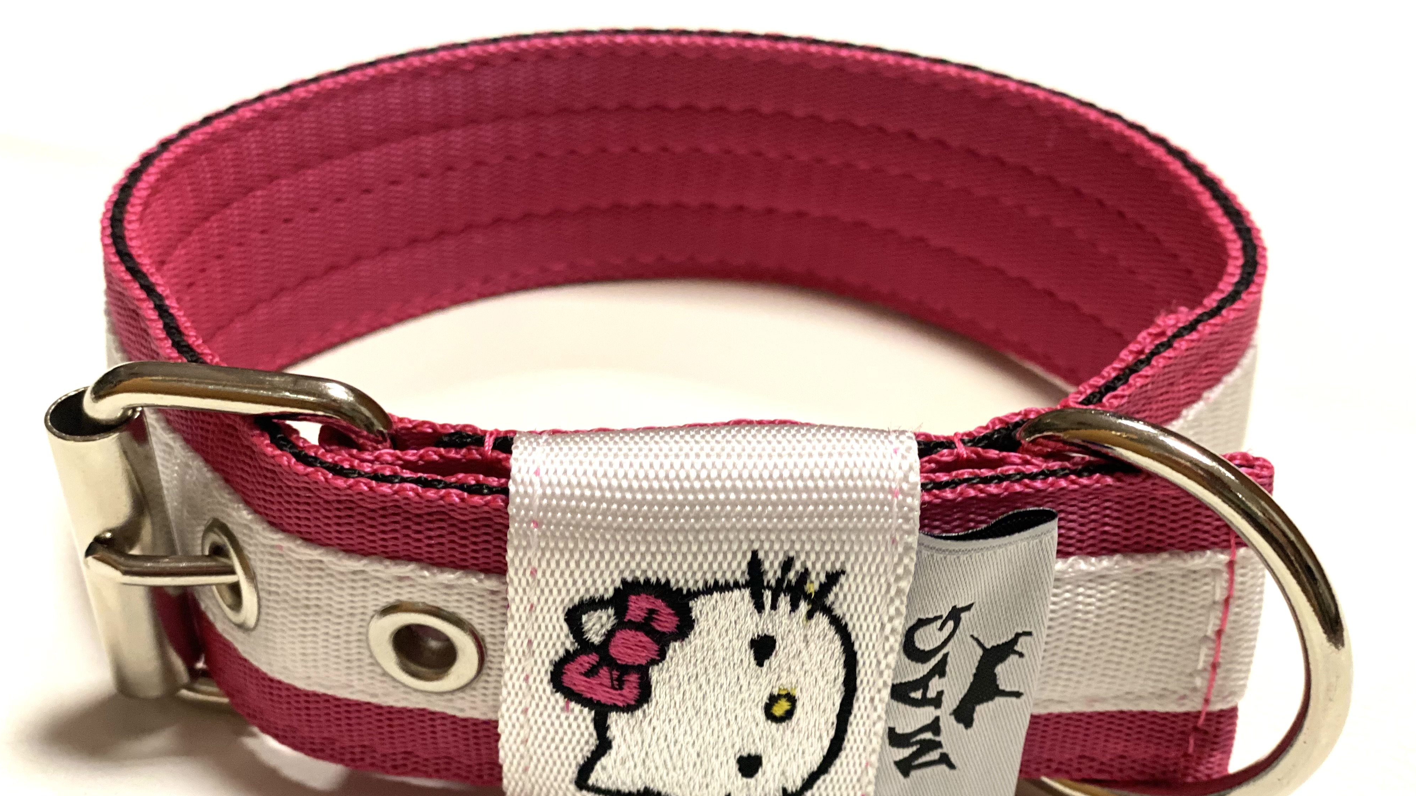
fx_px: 2140
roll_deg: -1.4
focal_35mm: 57
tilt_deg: -35.3
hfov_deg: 36.6
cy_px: 482
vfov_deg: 21.1
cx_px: 708
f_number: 2
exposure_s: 1/50
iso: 160
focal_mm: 6
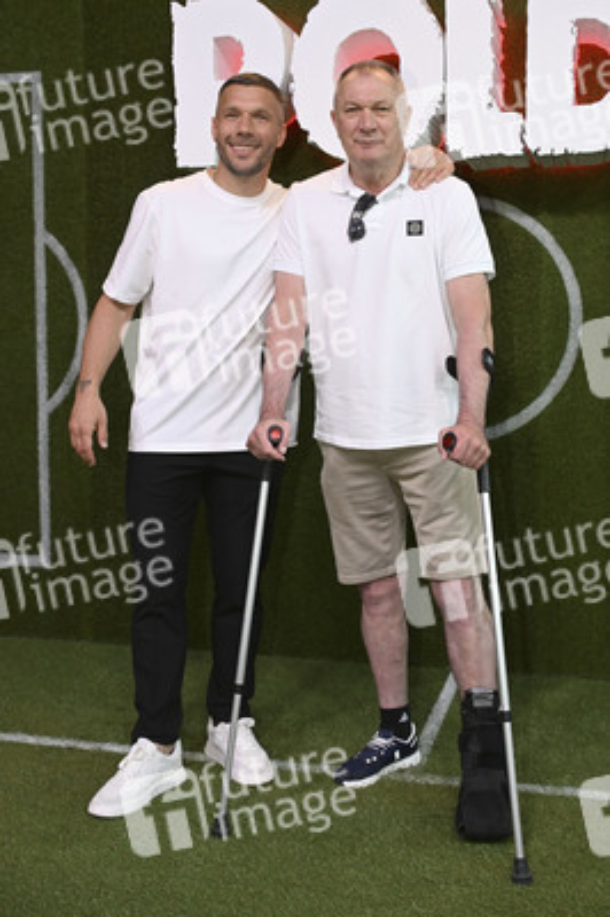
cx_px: 305
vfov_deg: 54.5
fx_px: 891
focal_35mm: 35
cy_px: 458
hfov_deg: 37.8
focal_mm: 35
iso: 800
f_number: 4
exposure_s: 1/250
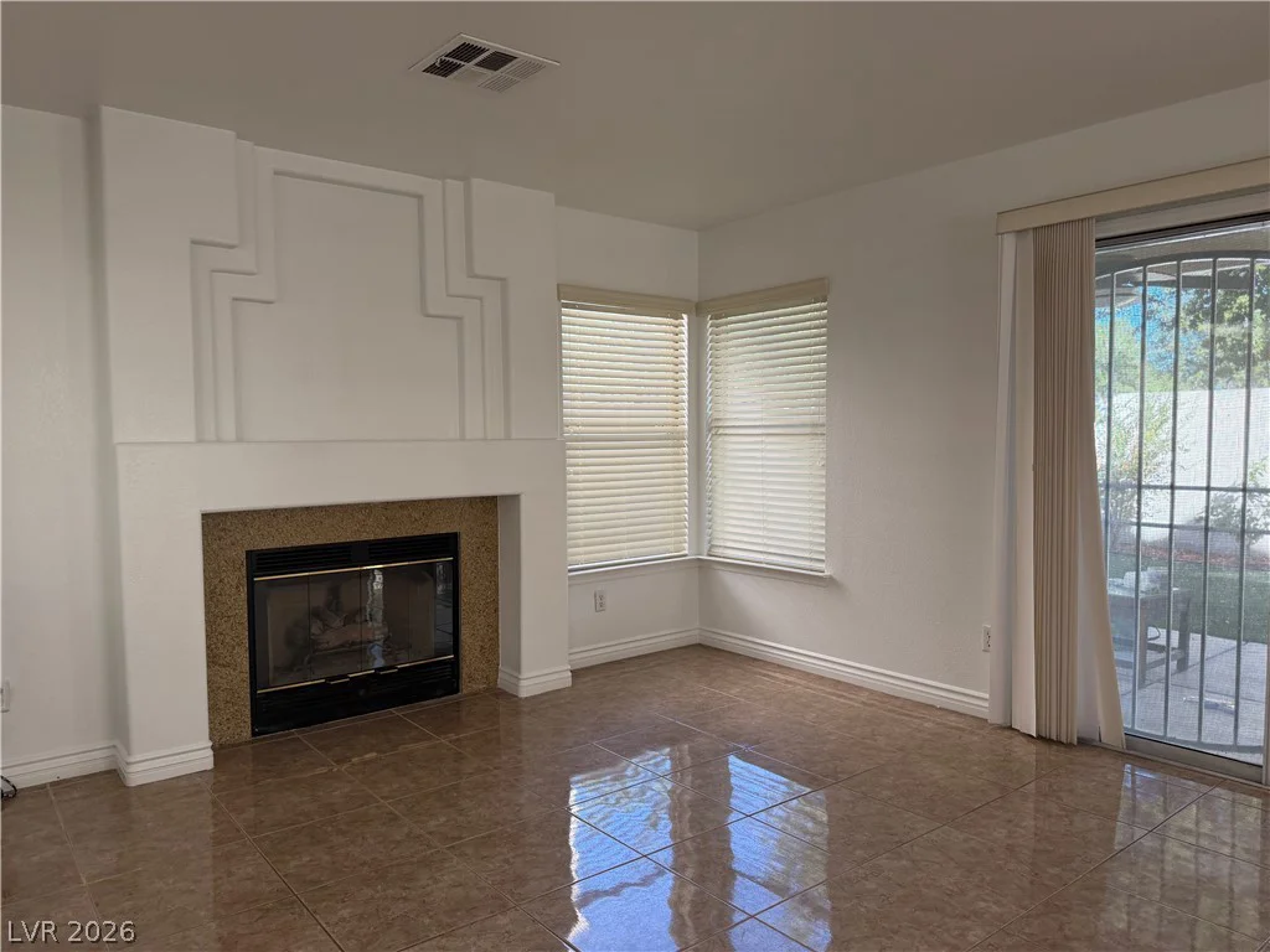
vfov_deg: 56.8
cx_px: 635
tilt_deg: -4.3
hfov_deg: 71.6
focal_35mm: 24
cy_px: 476
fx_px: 881
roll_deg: -0.2
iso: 125
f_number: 1.78
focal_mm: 6.76
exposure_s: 1/121
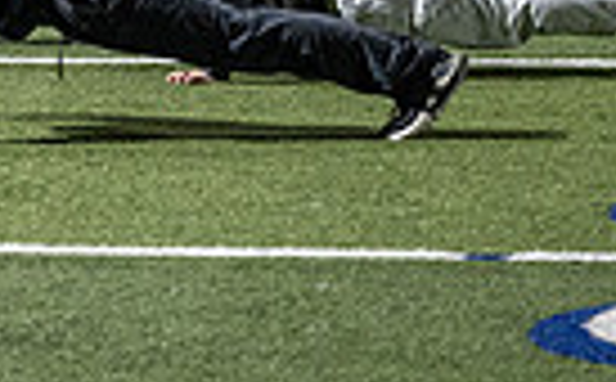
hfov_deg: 7.3
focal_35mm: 282
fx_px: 4725
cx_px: -280
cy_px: -184
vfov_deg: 4.6
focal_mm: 60
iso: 2000
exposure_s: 1/125
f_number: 2.8
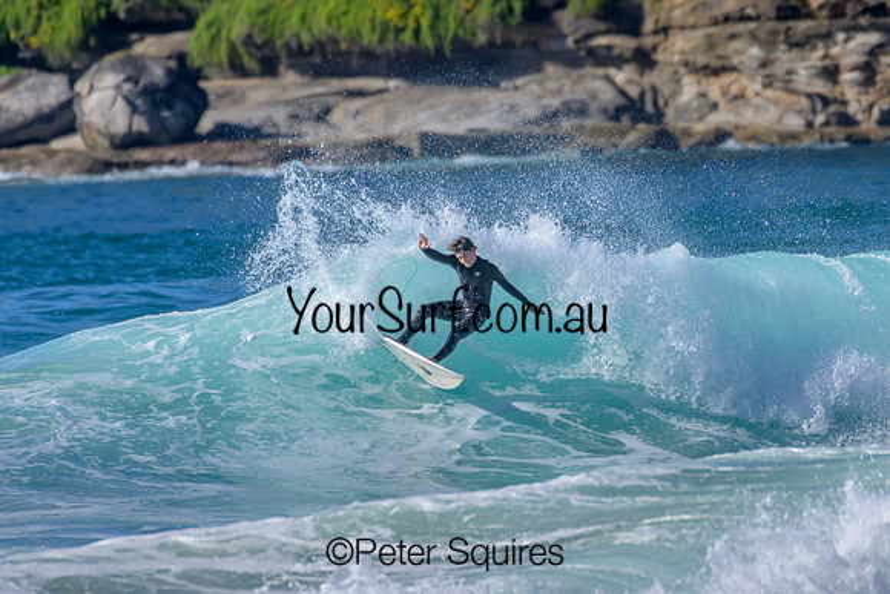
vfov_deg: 1.4
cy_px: 297
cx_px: 445
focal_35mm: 1000
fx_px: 24727
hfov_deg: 2.1
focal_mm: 1000
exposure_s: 1/2000
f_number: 11
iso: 800
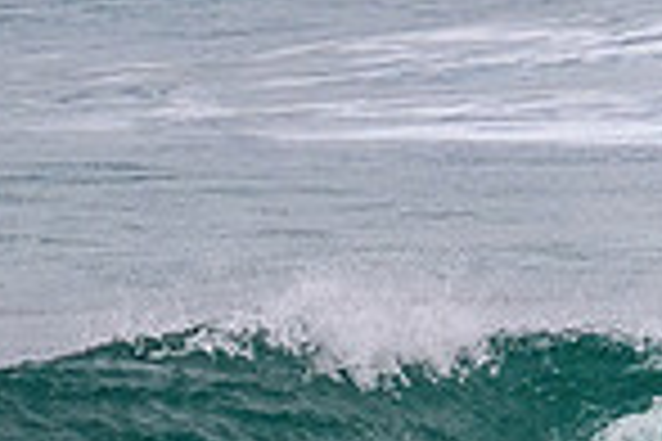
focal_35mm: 4294
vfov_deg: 0.3
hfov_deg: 0.5
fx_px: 78956
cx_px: 716
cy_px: 782
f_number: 11
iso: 1000
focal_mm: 800
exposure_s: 1/2000
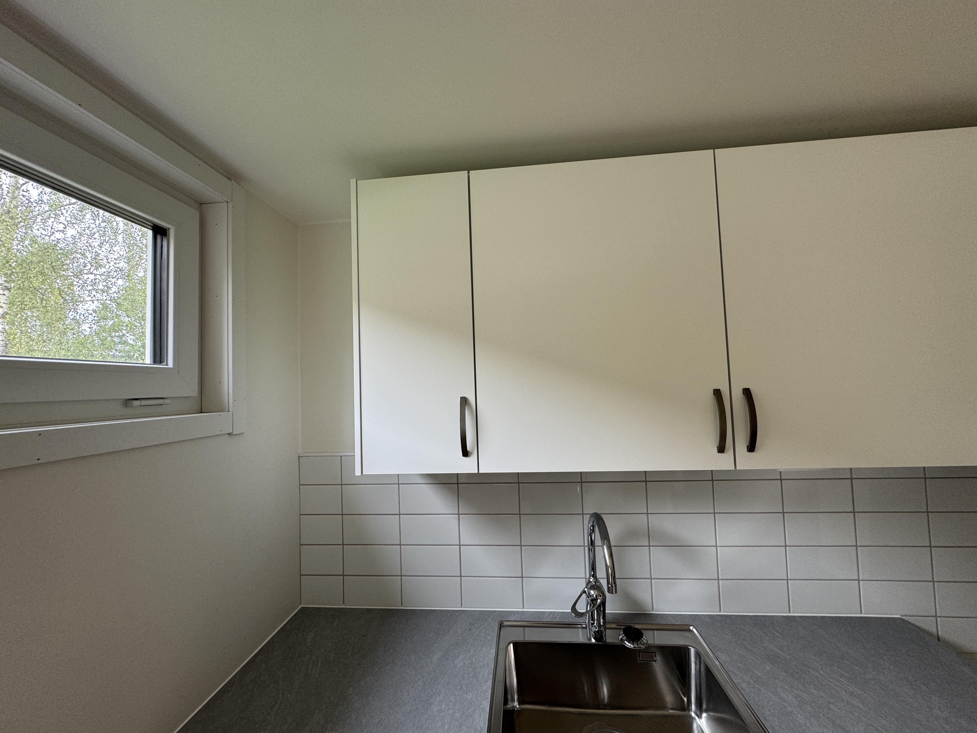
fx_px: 395
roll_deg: +2.2
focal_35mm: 14
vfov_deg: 85.7
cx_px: 488
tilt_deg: +3.3
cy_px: 366
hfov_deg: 102.1
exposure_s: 1/99
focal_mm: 2.22
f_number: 2.2
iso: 100
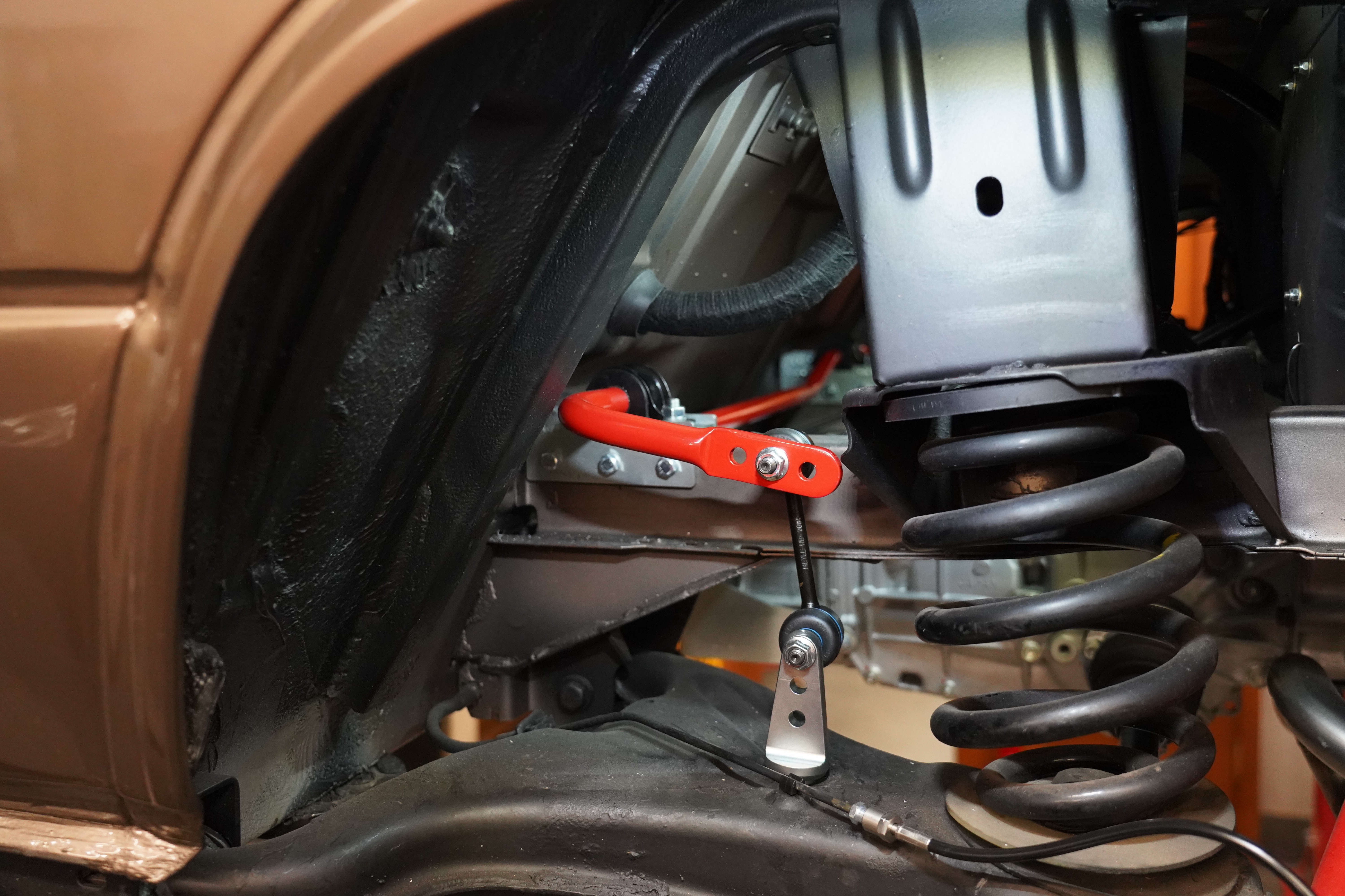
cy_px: 448
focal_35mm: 35
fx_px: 1308
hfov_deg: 54.4
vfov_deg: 37.9
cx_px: 672
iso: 8000
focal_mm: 35
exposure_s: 1/160
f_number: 4
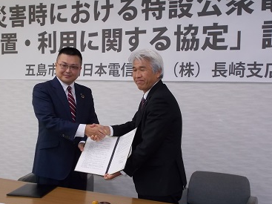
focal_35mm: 54
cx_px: 124
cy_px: 106
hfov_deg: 35.5
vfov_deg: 27.0
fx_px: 424
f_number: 4.2
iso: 200
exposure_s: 1/30
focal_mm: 7.9
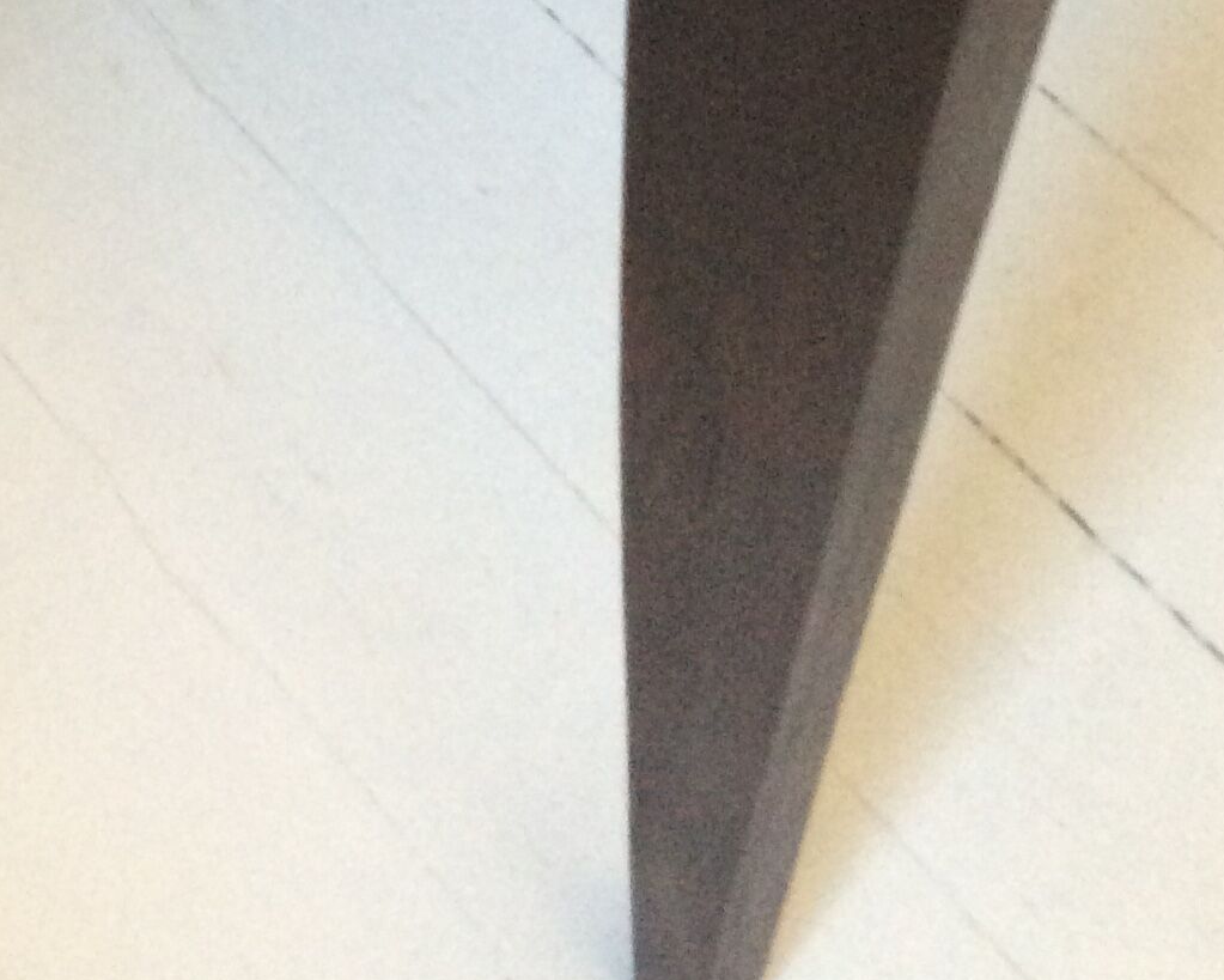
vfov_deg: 17.8
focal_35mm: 79
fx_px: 2863
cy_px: -384
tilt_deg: -49.6
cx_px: 409
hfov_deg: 24.0
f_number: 2.4
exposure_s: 1/25
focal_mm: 3.3
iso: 200
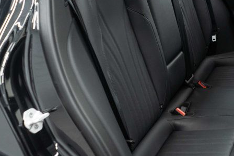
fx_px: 416
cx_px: 184
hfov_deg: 30.7
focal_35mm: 64
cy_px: 54
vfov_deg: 21.2
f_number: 3.2
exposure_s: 1/40
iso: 640
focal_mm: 28
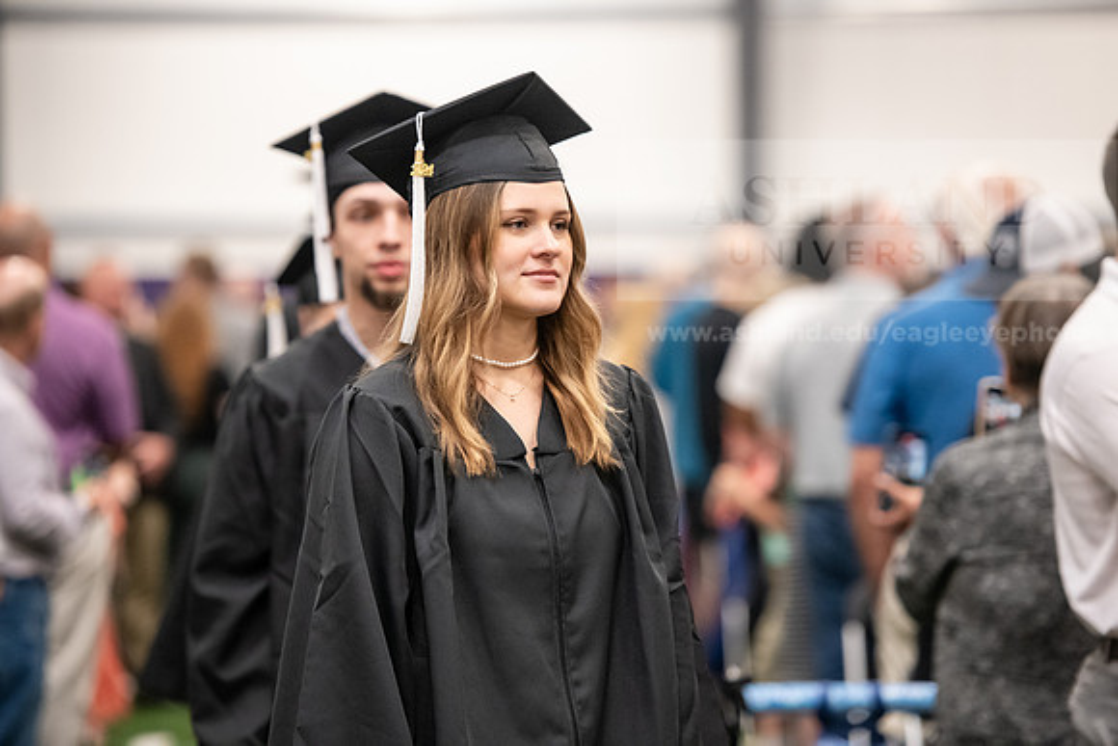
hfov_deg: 12.8
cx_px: 559
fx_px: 4970
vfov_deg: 8.6
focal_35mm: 160
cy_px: 373
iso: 3200
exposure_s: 1/200
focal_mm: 160
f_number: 3.2
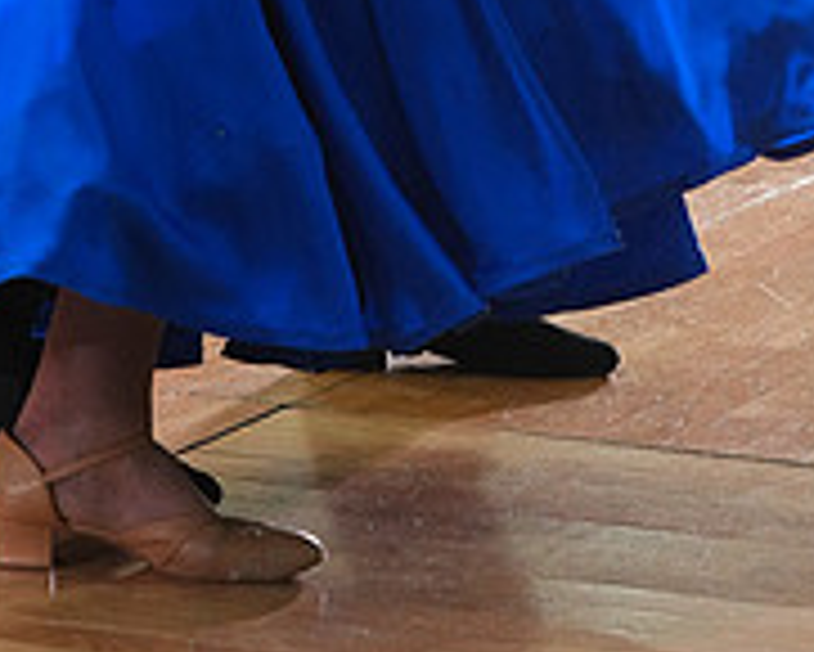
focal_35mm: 324
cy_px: -468
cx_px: 232
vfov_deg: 4.7
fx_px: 7810
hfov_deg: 6.0
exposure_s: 1/200
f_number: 4
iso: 3200
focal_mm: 108
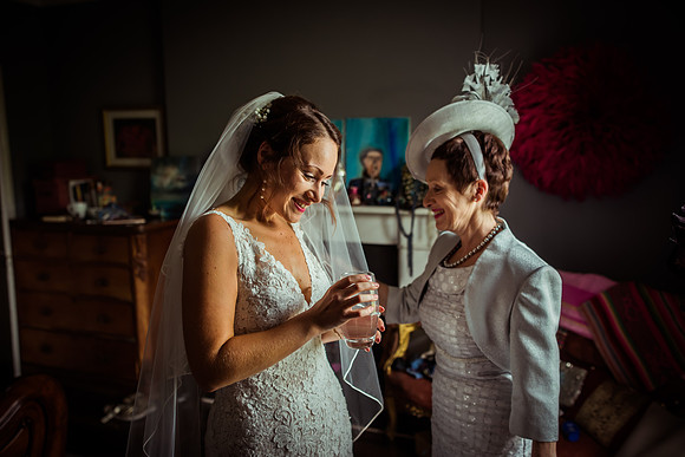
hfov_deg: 58.7
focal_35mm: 32
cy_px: 228
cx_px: 342
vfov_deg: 41.1
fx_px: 609
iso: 450
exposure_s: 1/125
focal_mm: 32
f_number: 3.2
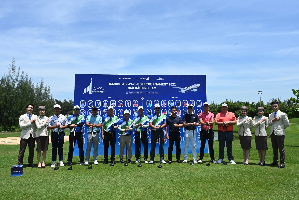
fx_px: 237
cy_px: 100
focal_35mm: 28
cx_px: 150
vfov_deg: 45.7
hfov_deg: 64.6
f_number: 22
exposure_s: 1/250
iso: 800
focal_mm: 28.5
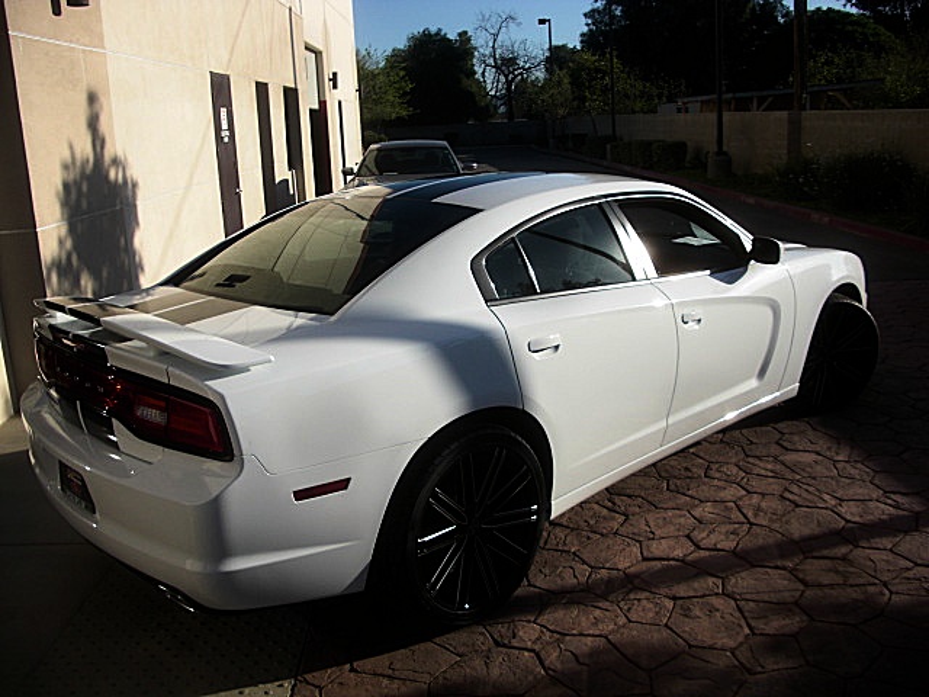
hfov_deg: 51.4
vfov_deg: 39.7
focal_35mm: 36
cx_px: 464
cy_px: 348
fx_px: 966
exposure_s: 1/125
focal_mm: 6.3
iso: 50
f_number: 7.9
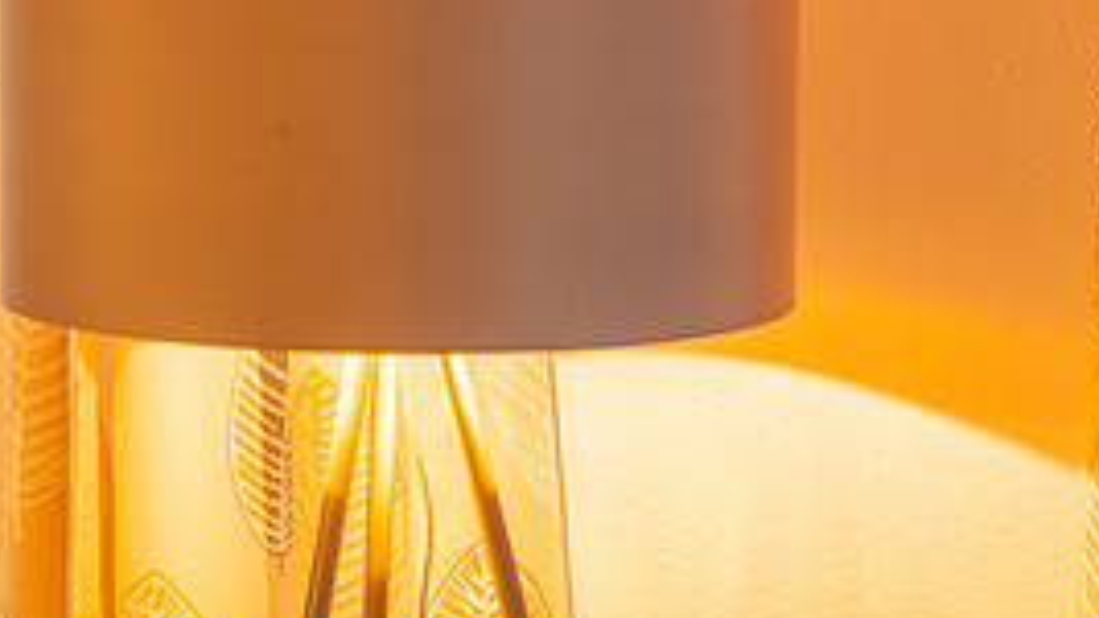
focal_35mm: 123
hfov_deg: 17.3
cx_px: 272
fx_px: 3583
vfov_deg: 9.8
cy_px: 25
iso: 400
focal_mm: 54
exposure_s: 1/160
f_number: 2.8
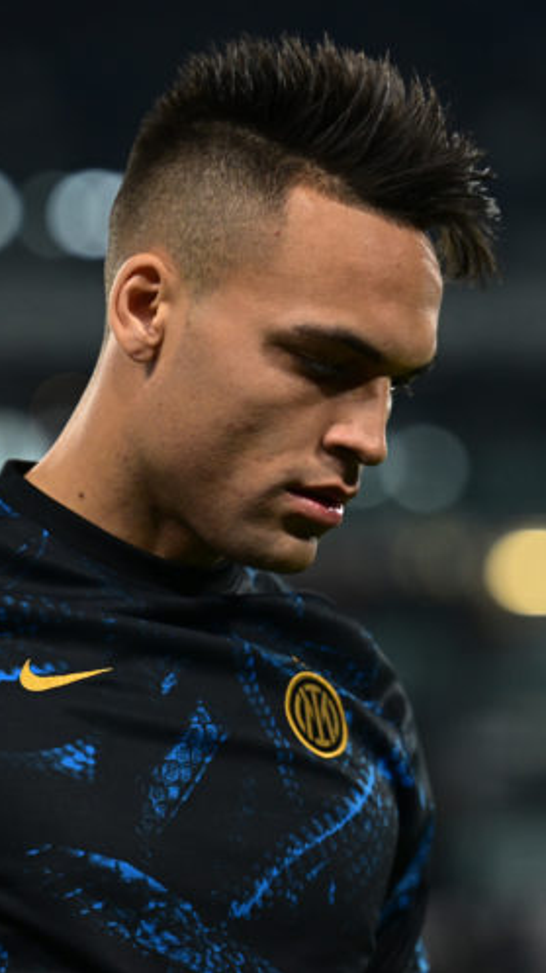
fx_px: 6522
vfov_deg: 8.5
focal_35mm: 253
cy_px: 486
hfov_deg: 4.8
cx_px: 225
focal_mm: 160
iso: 2000
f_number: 3.2
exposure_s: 1/1600
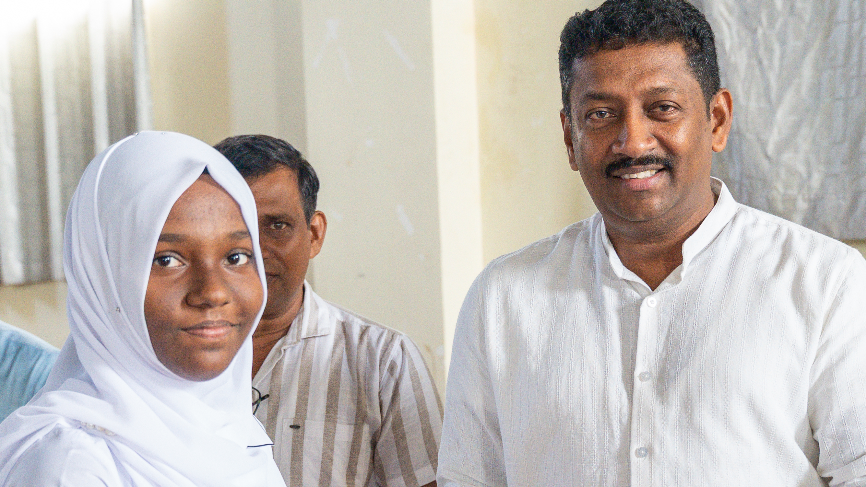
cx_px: 512
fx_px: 1853
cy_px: 450
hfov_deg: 26.3
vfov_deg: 14.8
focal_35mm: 81
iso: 3200
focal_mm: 34.3
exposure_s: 1/160
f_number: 3.5
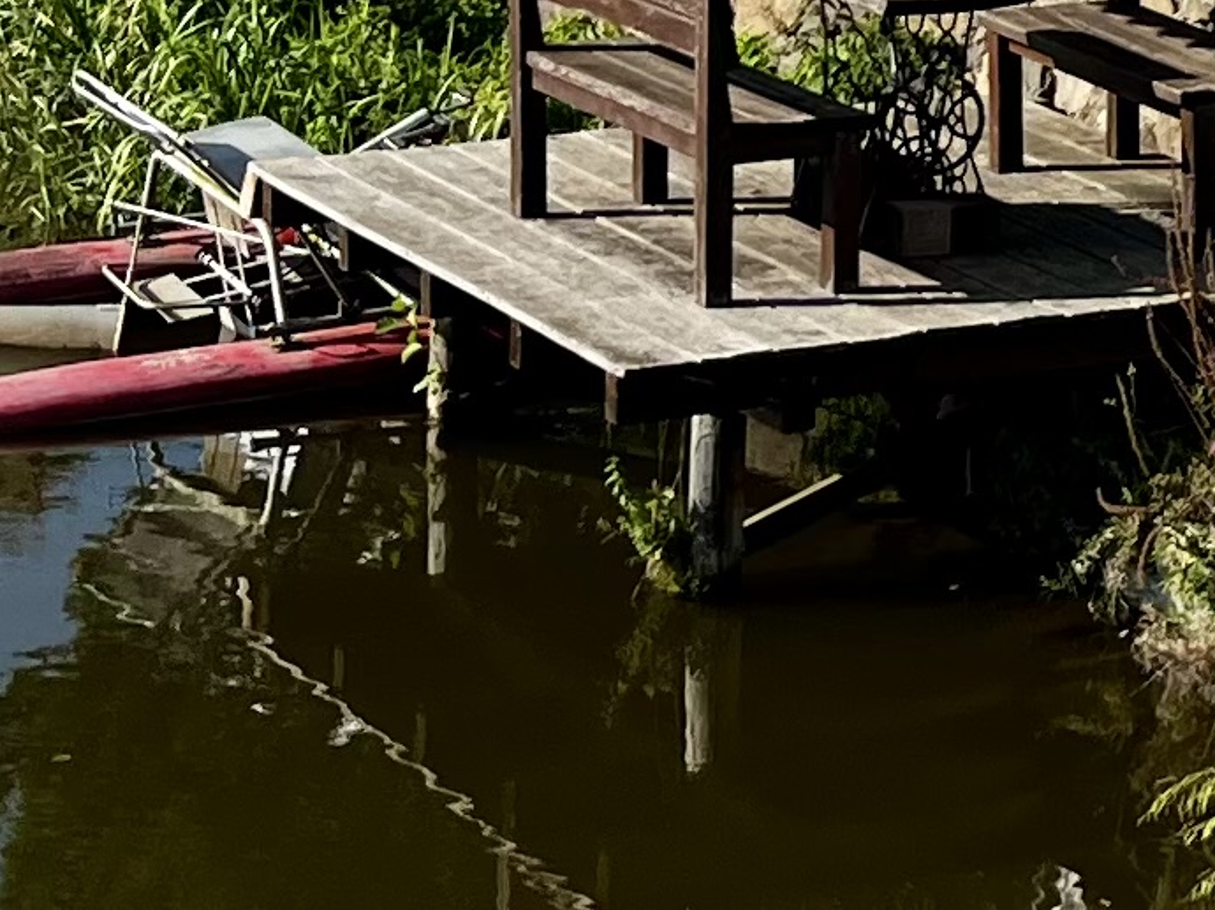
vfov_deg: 9.5
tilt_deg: -7.7
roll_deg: -2.2
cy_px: -341
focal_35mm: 152
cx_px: 2055
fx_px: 5333
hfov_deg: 12.1
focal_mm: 5.1
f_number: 1.6
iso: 50
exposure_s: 1/4149
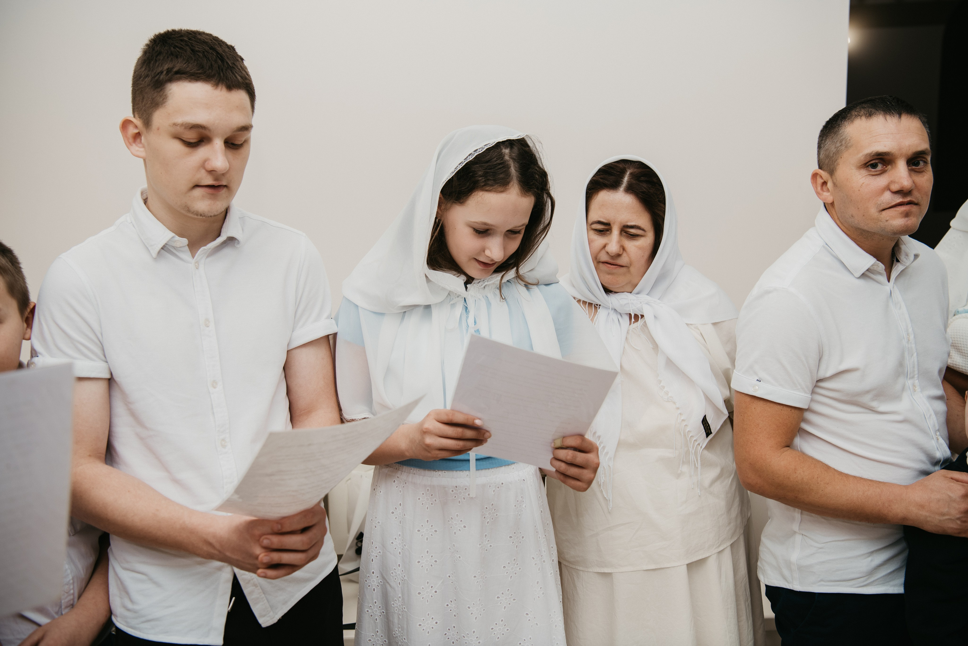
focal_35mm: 36
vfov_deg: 36.9
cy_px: 323
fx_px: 968
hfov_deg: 53.1
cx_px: 484
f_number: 4
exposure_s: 1/160
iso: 200
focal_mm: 36
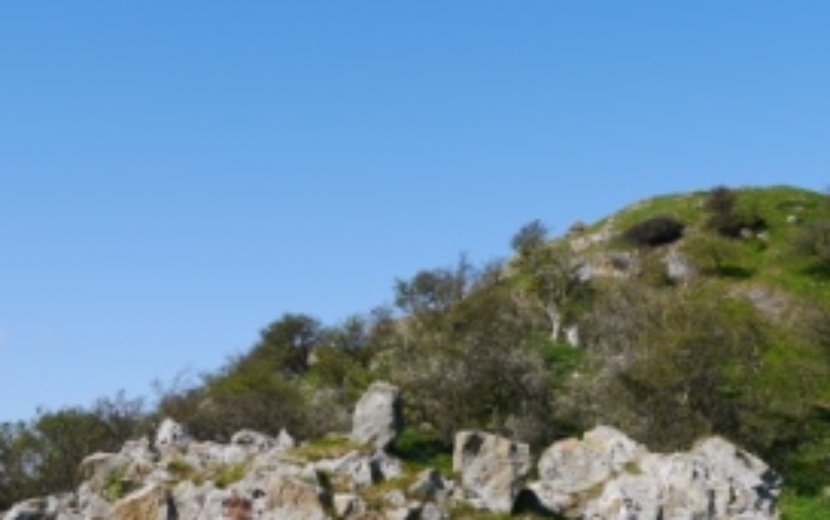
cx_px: 611
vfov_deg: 27.0
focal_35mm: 47
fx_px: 1064
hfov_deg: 41.5
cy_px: 414
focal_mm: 14
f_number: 7.1
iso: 160
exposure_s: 1/500
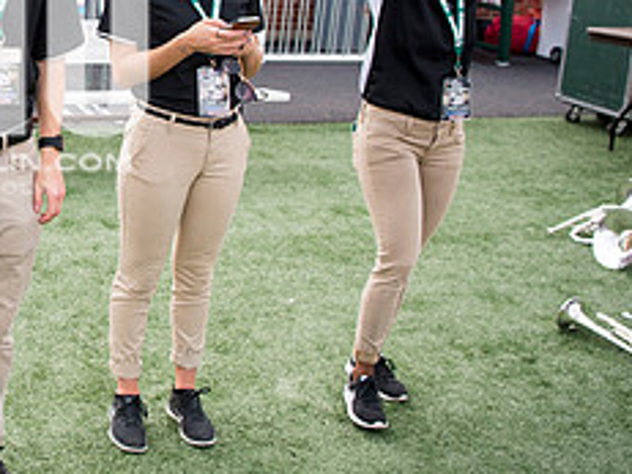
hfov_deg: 30.0
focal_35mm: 58
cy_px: 64
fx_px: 1058
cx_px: -57
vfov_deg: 24.6
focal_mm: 24
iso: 400
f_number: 2.8
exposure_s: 1/2000
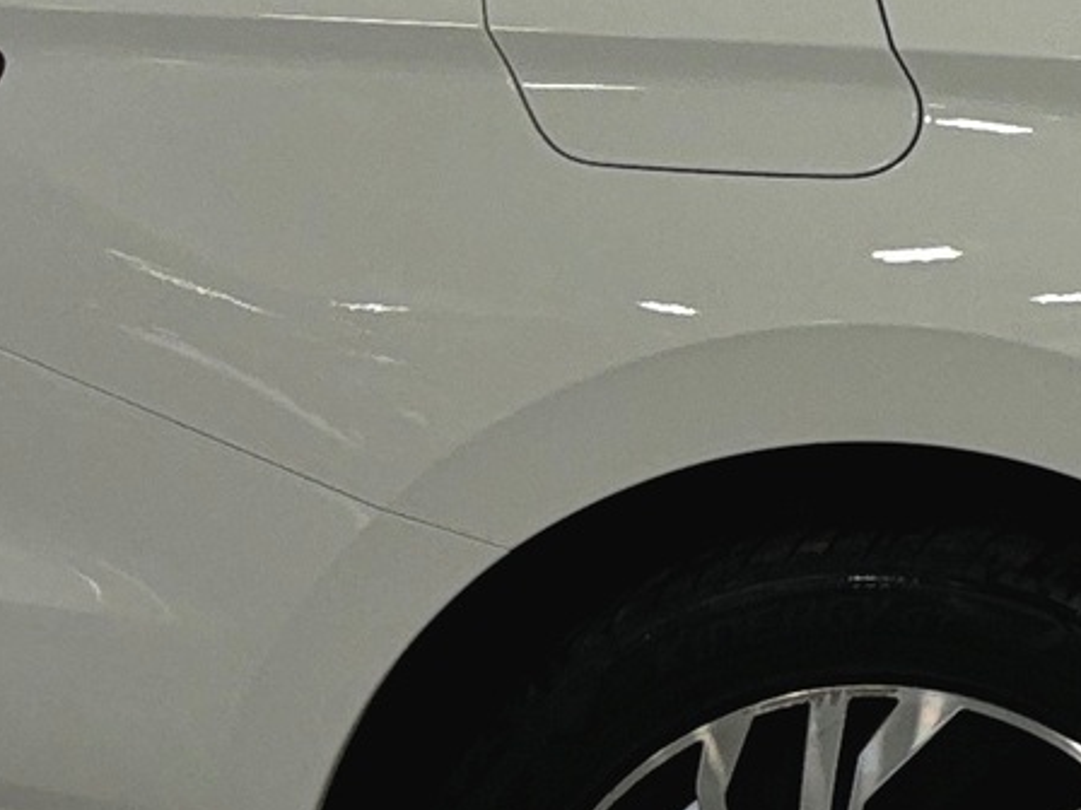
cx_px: 2727
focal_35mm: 167
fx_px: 5215
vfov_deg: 8.2
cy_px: -1085
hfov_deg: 10.1
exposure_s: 1/145
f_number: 1.6
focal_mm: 5.96
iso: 50
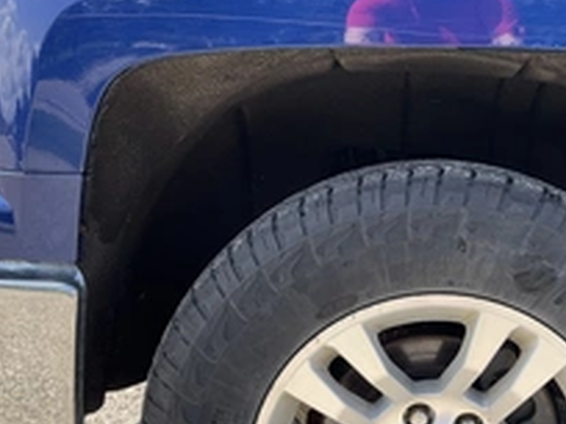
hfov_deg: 33.2
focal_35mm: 57
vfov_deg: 24.8
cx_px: 419
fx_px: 932
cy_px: 396
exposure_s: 1/504
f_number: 1.8
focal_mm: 3
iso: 25
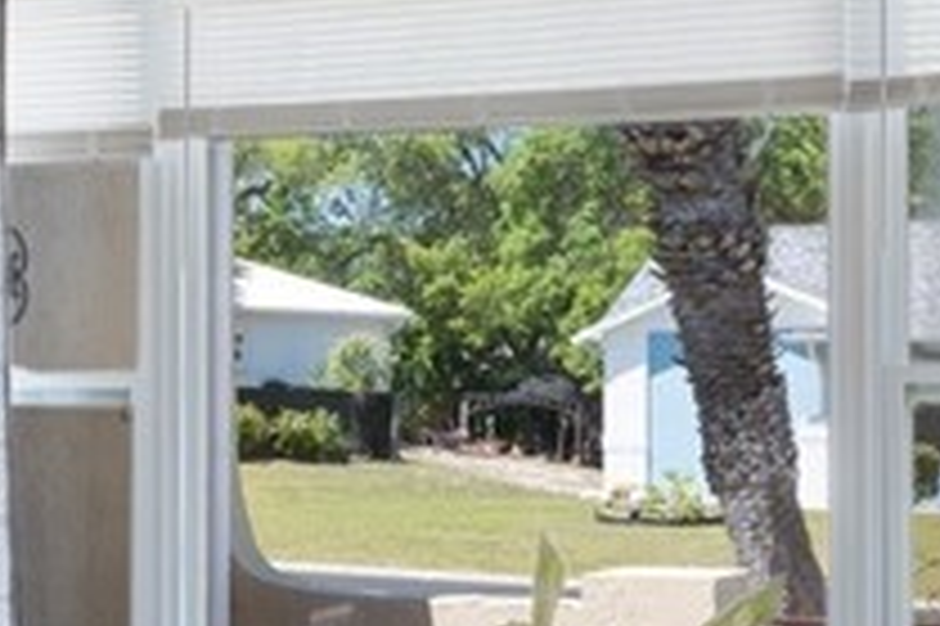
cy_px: 444
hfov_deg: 18.4
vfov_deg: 12.5
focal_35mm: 109
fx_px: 2844
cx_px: 36
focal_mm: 14
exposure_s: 1/3
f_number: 8
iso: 250
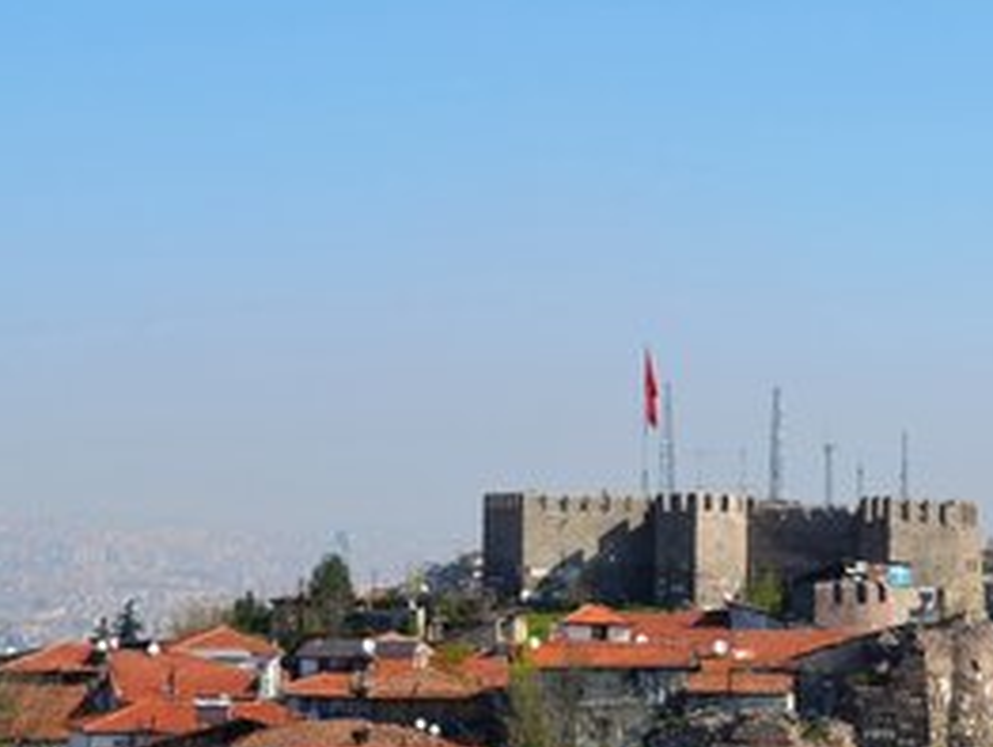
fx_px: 3467
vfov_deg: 12.3
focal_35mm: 121
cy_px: 457
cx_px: 538
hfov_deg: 16.3
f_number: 9
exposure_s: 1/320
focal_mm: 55
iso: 100
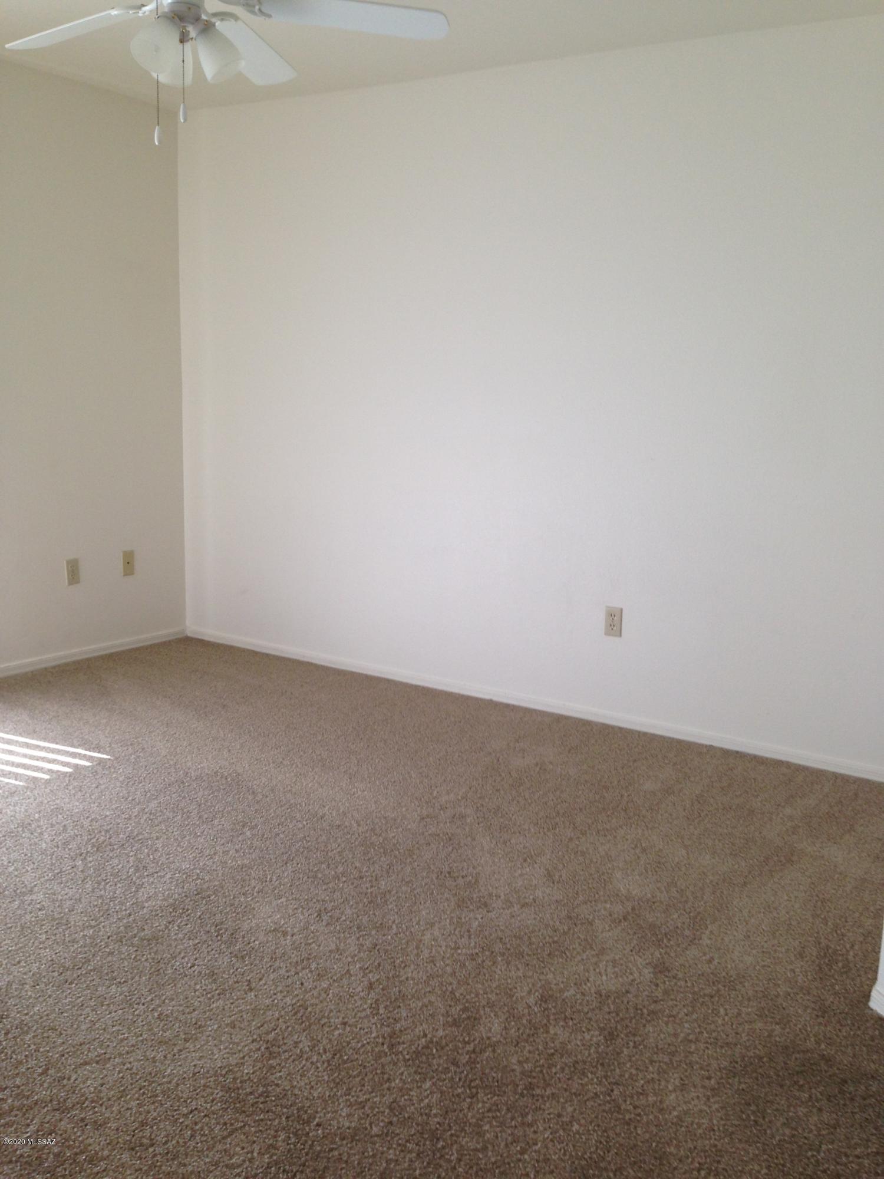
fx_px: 1124
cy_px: 590
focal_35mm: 33
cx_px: 442
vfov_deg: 55.4
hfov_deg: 42.9
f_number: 2.4
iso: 50
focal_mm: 4.12
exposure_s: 1/40
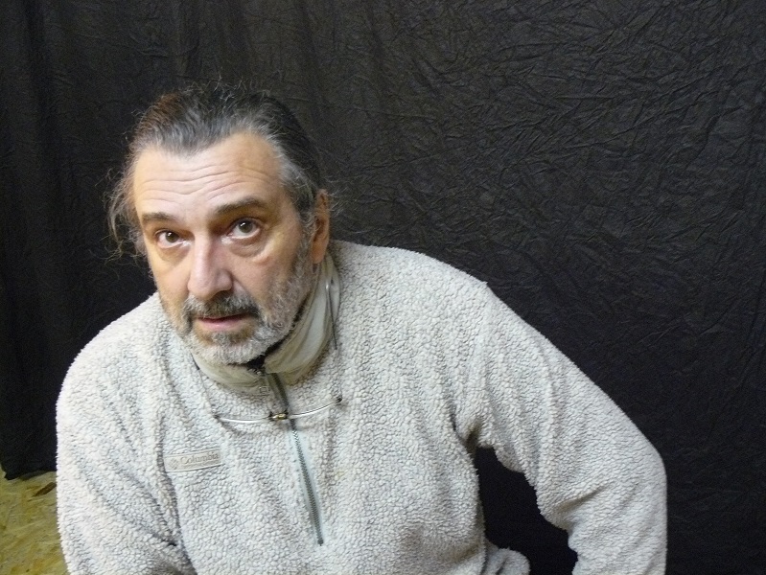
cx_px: 383
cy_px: 288
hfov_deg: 51.3
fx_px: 797
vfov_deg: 39.7
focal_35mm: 36
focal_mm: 6
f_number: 2.8
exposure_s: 1/15
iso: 400
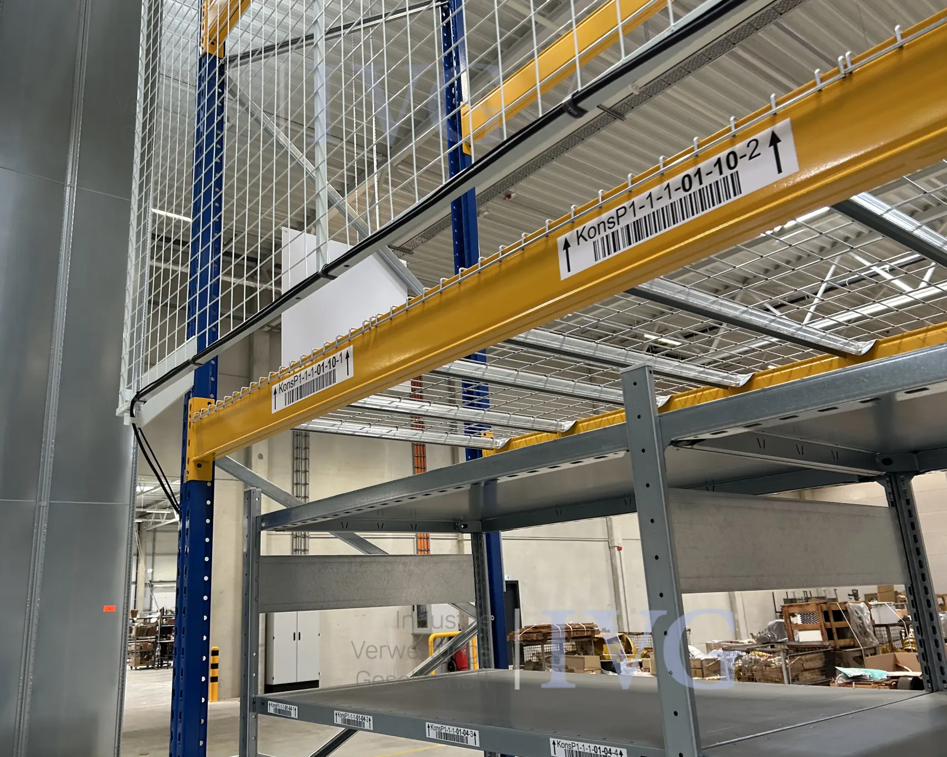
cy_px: 376
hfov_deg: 62.1
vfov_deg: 51.5
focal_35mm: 28
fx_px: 785
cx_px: 428
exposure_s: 1/115
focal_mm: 5.7
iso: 125
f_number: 1.5
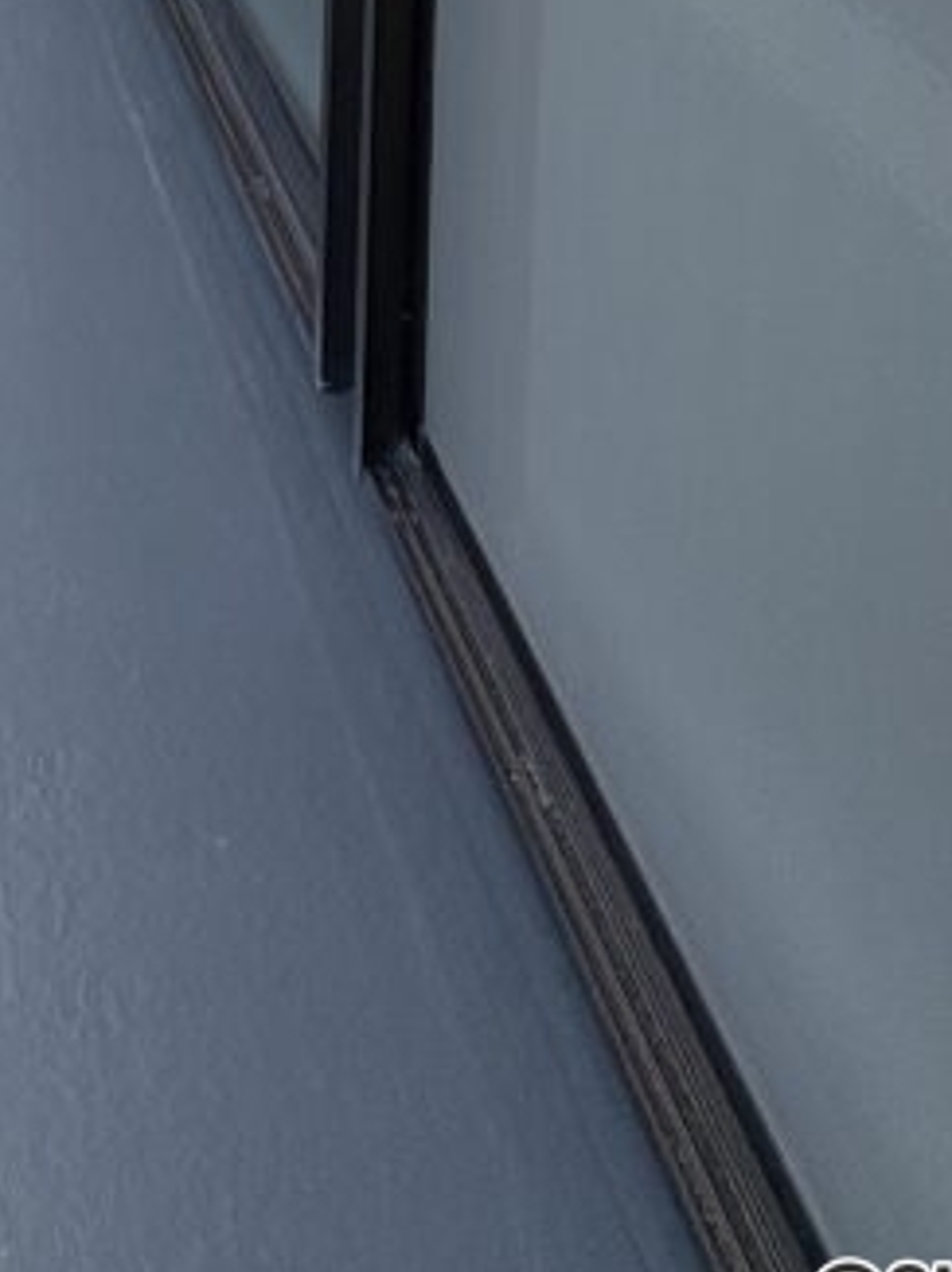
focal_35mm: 44
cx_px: -261
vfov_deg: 27.6
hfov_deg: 27.7
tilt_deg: -3.4
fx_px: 1616
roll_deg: -0.3
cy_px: -679
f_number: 2.2
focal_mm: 2.22
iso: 64
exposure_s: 1/1020
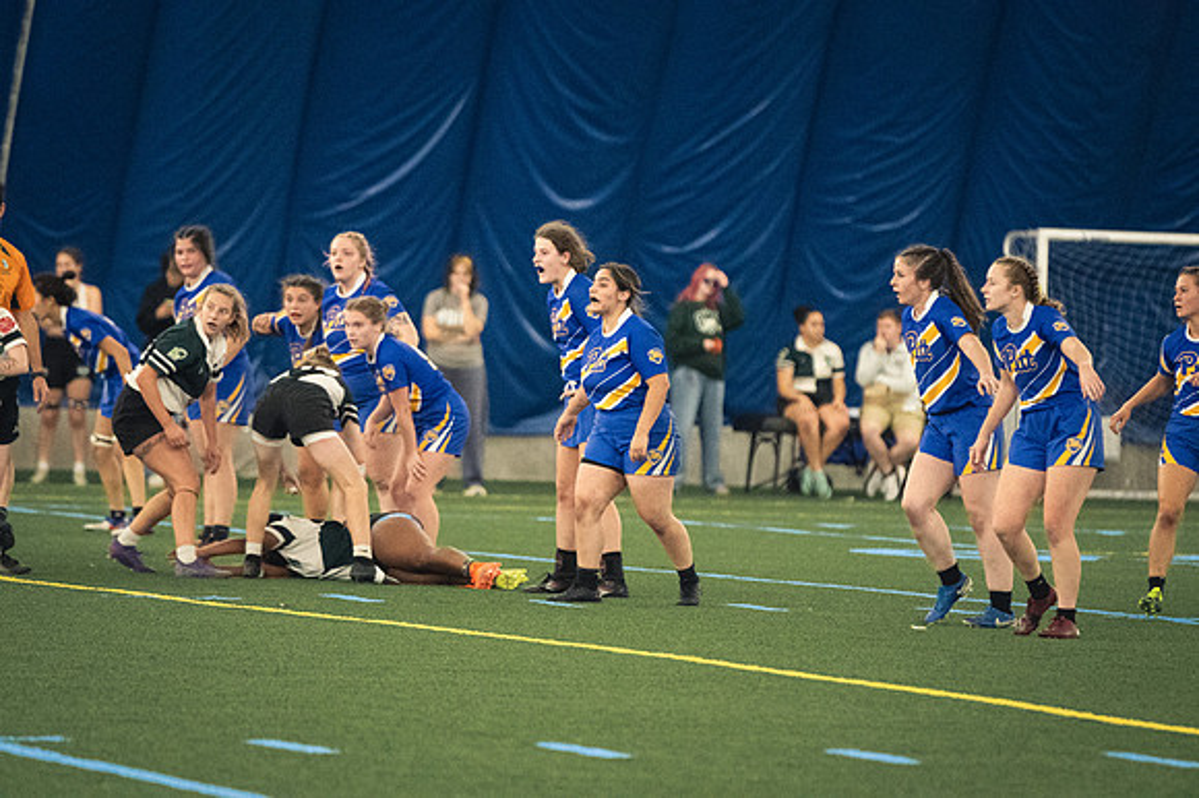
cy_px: 399
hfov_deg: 6.9
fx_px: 9986
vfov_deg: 4.6
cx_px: 600
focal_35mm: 300
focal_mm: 200
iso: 11400
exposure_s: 1/500
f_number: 2.8
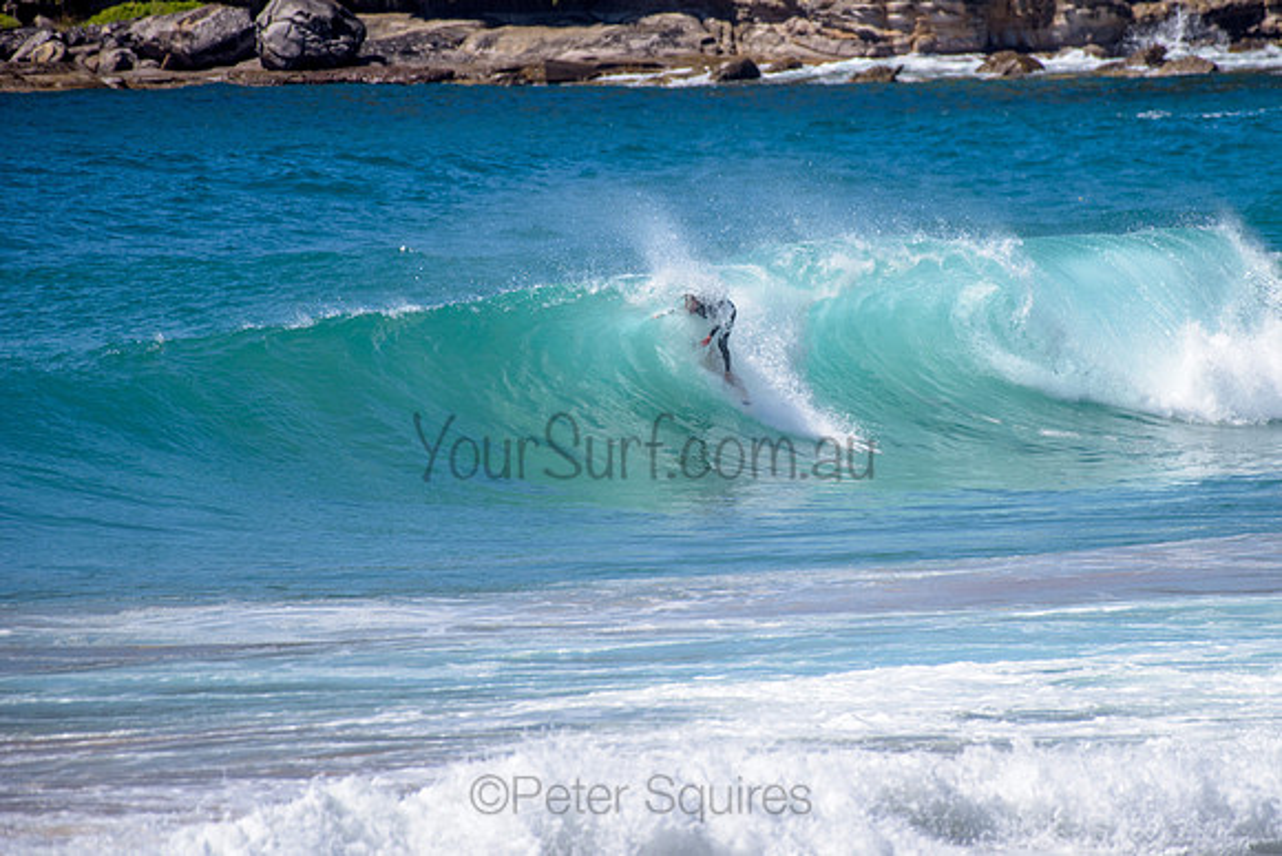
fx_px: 21827
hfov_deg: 3.4
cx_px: 786
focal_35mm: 613
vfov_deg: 2.2
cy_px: 385
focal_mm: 500
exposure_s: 1/2000
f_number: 5.6
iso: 125
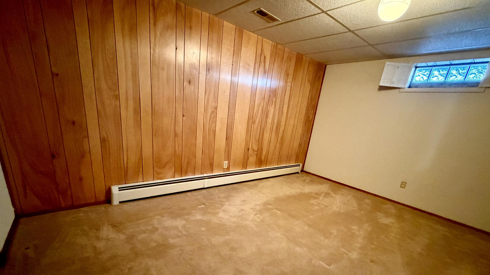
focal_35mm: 16
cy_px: 179
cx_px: 238
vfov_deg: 65.6
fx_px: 208
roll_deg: -6.3
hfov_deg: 99.3
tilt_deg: -18.6
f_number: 2.2
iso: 1000
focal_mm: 2.22
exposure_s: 1/40
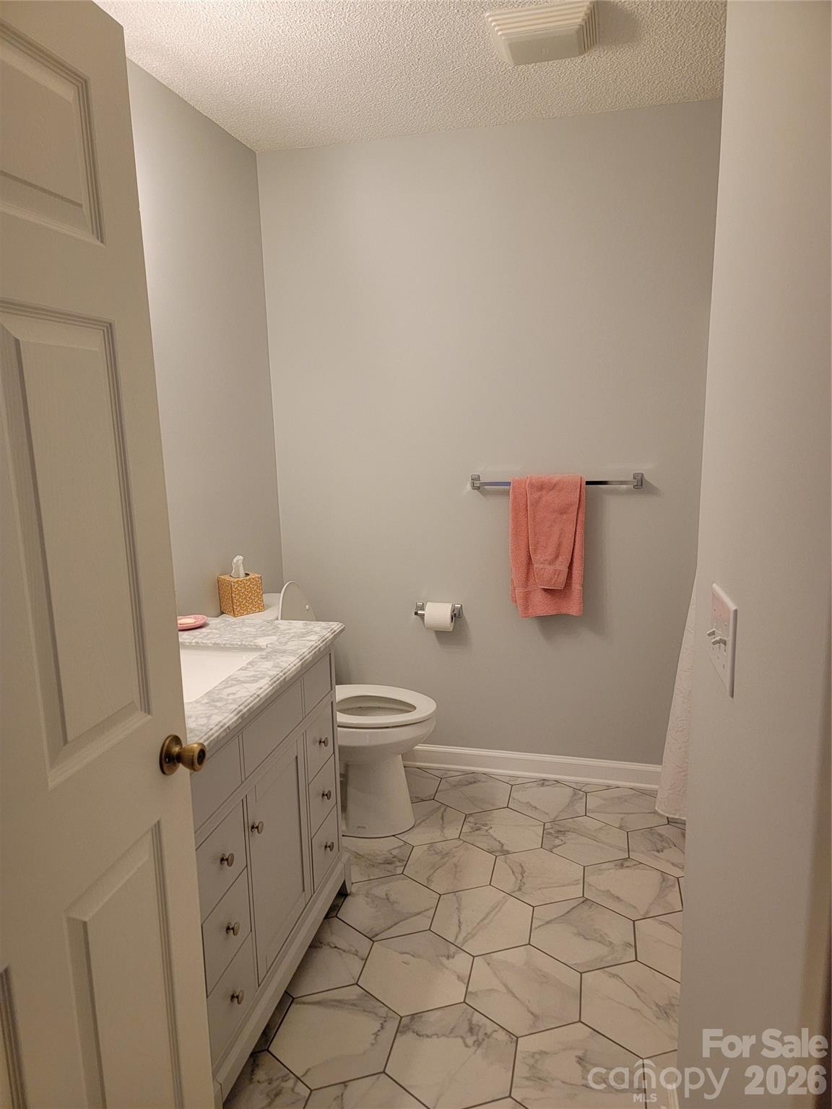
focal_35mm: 24
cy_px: 554
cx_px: 416
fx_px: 769
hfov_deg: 56.8
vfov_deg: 71.6
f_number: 1.8
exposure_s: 1/120
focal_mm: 6.7
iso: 250
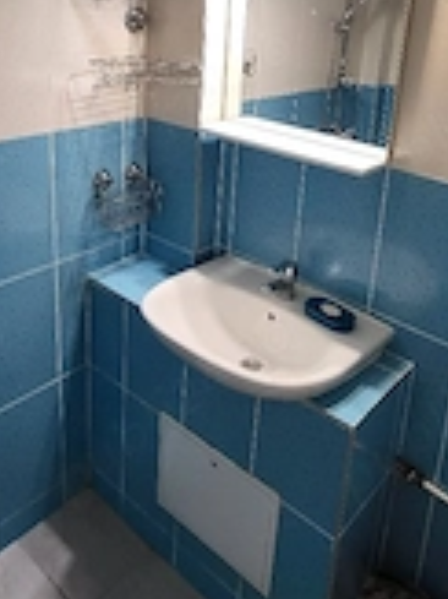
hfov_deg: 44.1
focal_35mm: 32
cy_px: 165
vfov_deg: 54.7
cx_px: 246
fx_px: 553
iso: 100
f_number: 2.2
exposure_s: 1/50.3
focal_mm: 1.74
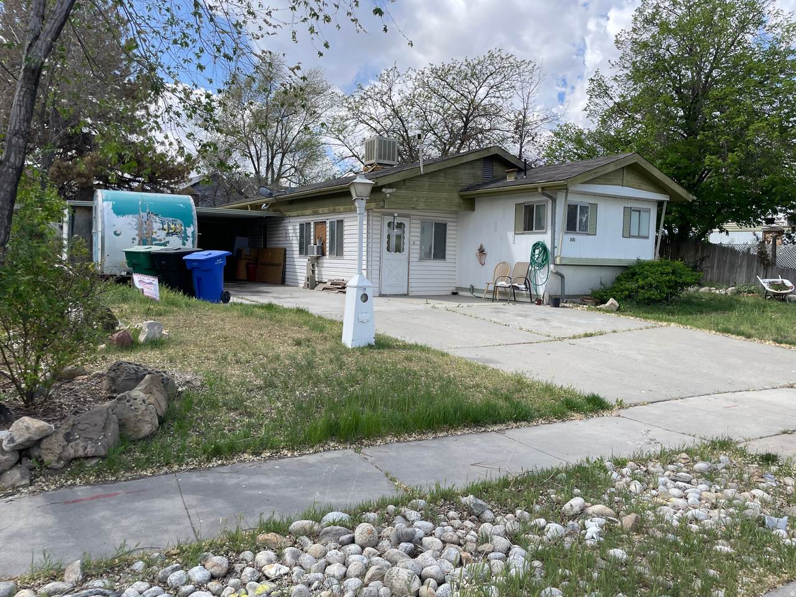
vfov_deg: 53.1
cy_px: 298
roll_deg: -2.0
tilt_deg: -2.6
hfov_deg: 67.3
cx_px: 398
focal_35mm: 26
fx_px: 598
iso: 32
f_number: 1.6
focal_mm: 4.2
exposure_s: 1/1715
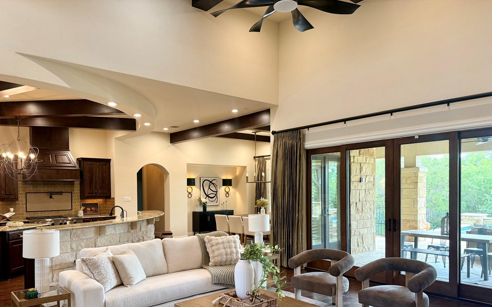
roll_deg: +0.3
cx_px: 236
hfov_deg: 68.4
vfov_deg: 45.6
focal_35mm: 27
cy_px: 194
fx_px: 362
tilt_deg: -0.6
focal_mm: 6.76
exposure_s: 1/120
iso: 250
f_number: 1.78
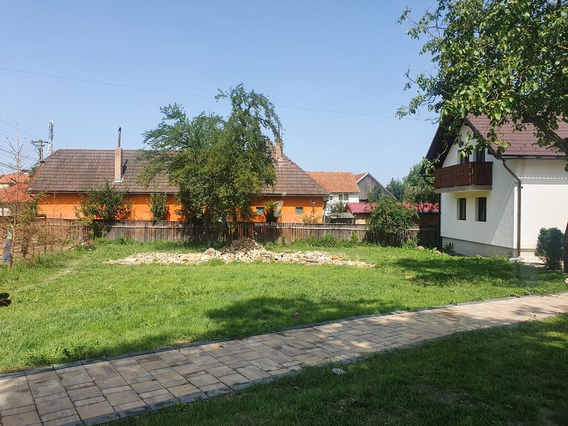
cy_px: 213
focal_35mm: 26
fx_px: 427
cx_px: 284
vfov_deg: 53.1
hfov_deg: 67.3
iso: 50
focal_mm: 4.32
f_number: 2.4
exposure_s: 1/1120
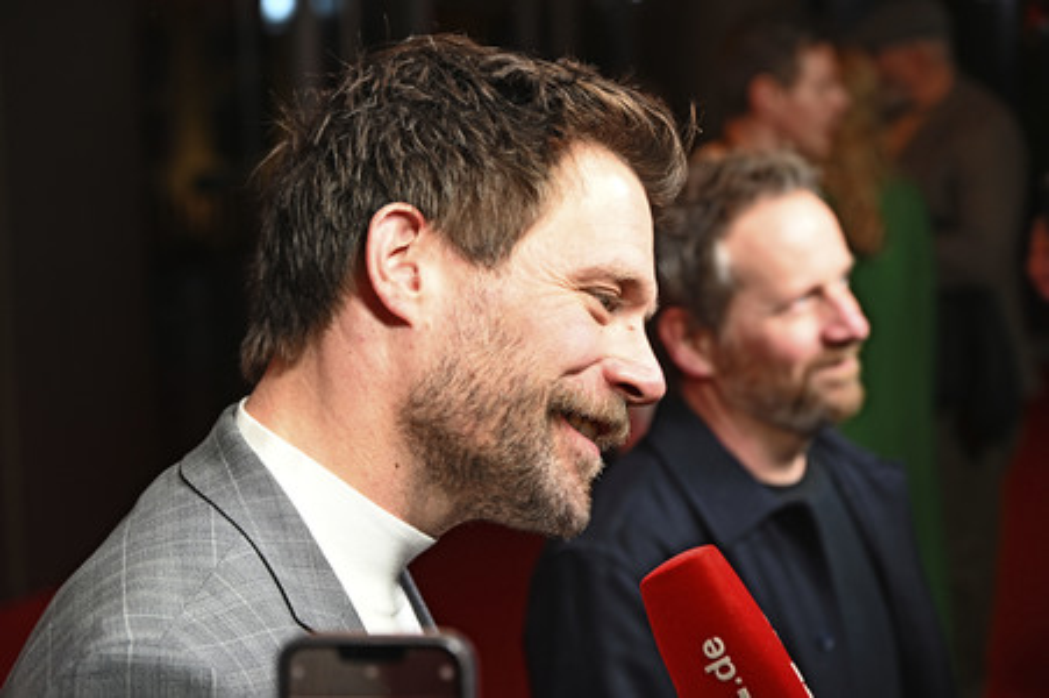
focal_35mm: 100
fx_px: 2912
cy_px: 349
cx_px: 524
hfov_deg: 20.4
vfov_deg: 13.7
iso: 1000
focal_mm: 100
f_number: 6.3
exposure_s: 1/160
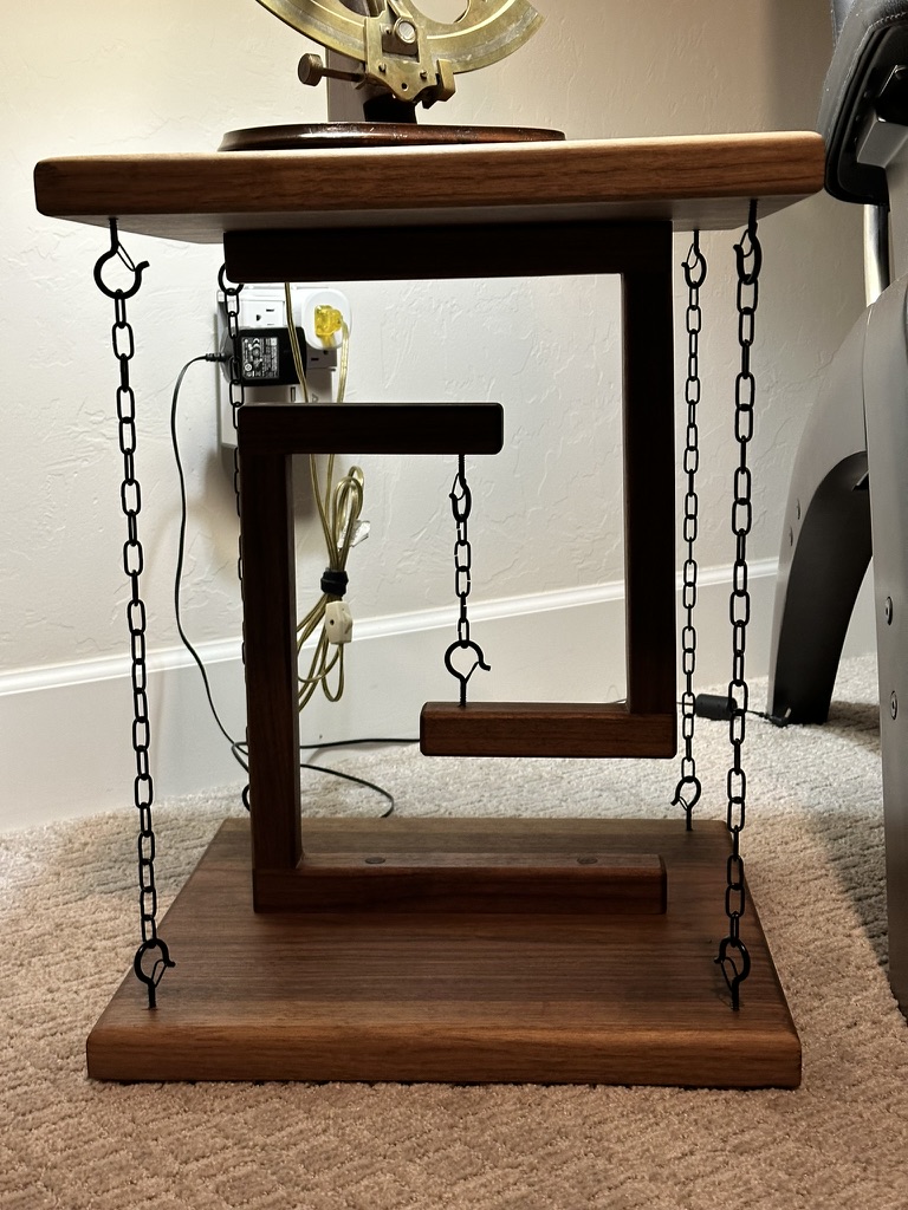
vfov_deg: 39.7
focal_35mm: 48
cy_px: 605
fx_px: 1679
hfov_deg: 30.3
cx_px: 454
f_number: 1.78
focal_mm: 6.86
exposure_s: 1/40
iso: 250
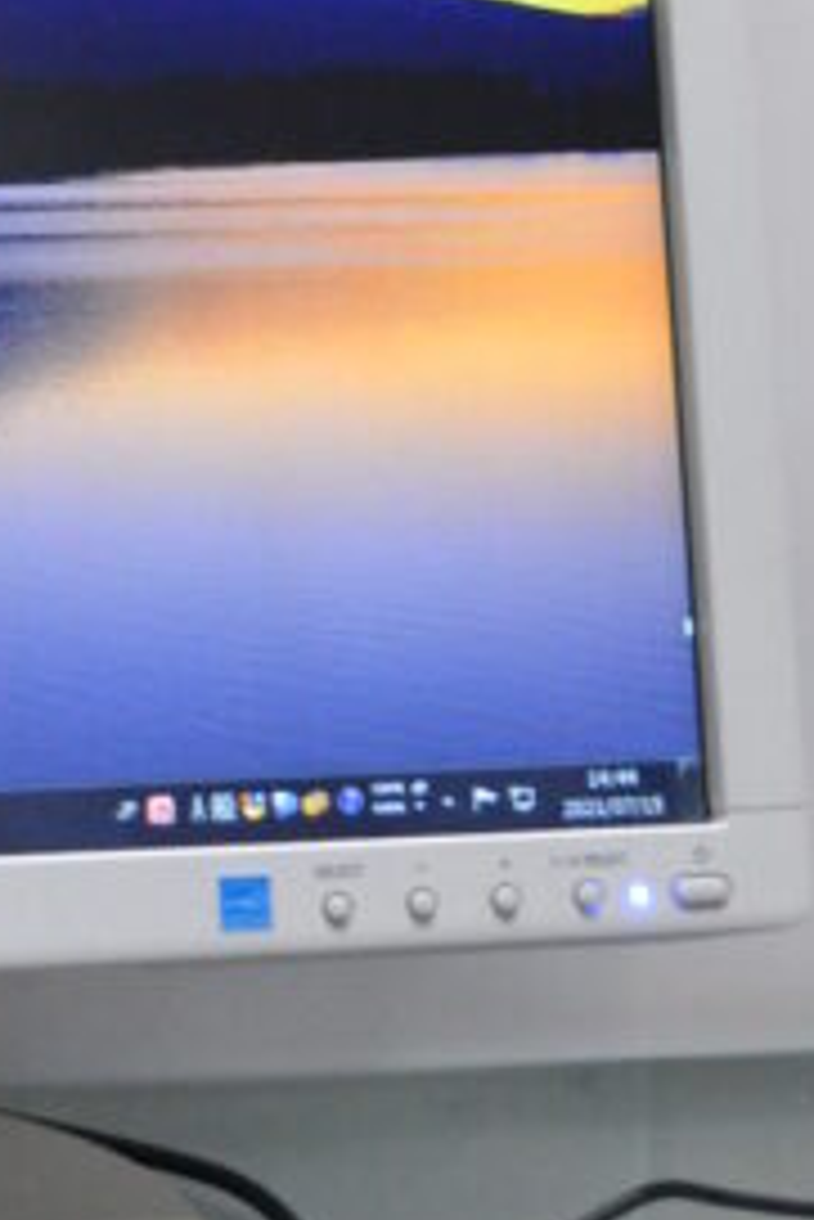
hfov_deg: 6.9
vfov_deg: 10.1
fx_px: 6740
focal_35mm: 199
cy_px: -482
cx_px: 405
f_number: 4.5
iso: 1400
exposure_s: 1/60
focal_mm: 30
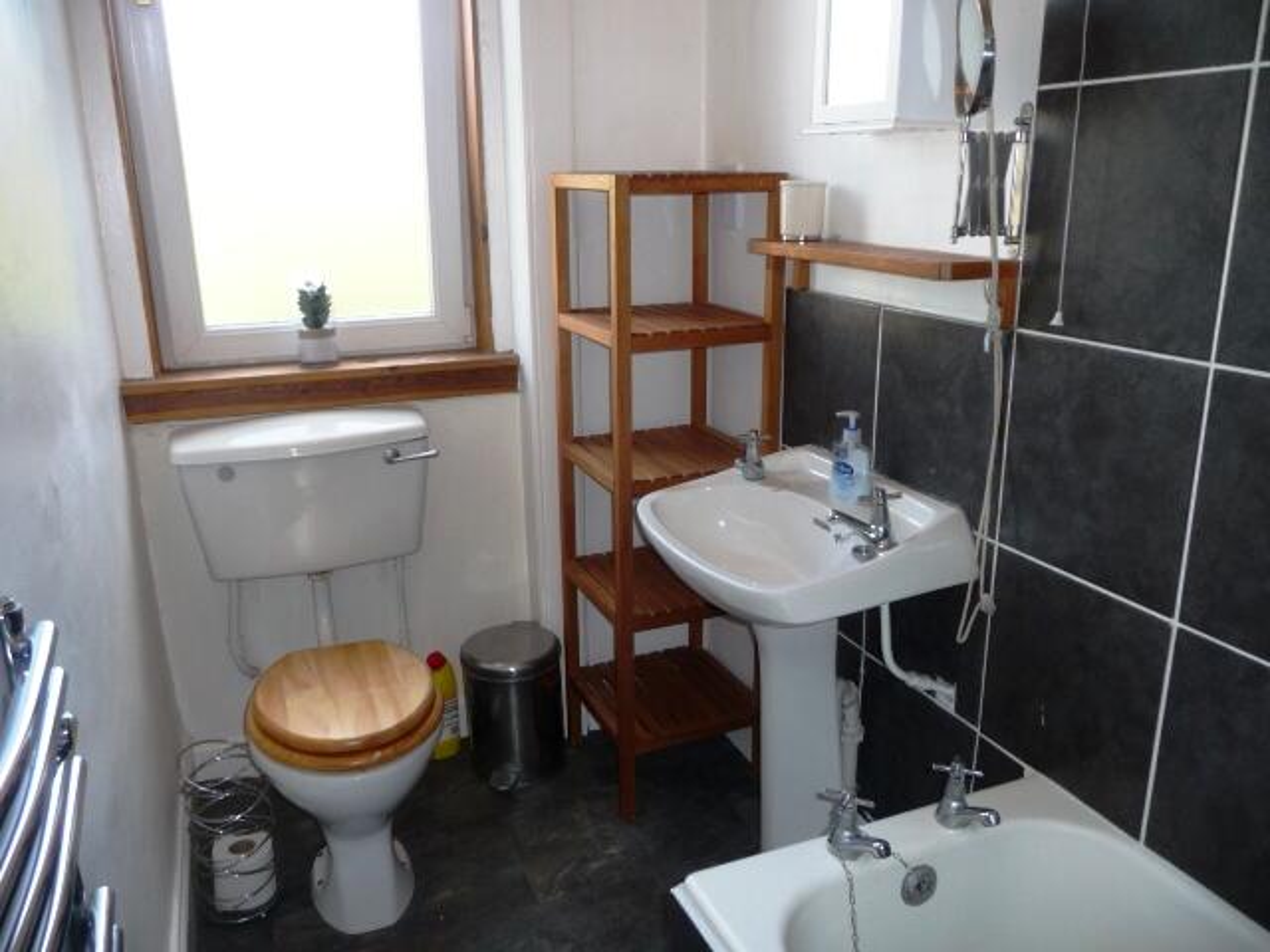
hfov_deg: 63.4
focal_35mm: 28
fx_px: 1027
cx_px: 635
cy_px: 476
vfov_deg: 49.7
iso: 100
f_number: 3.3
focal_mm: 4.7
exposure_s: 1/40
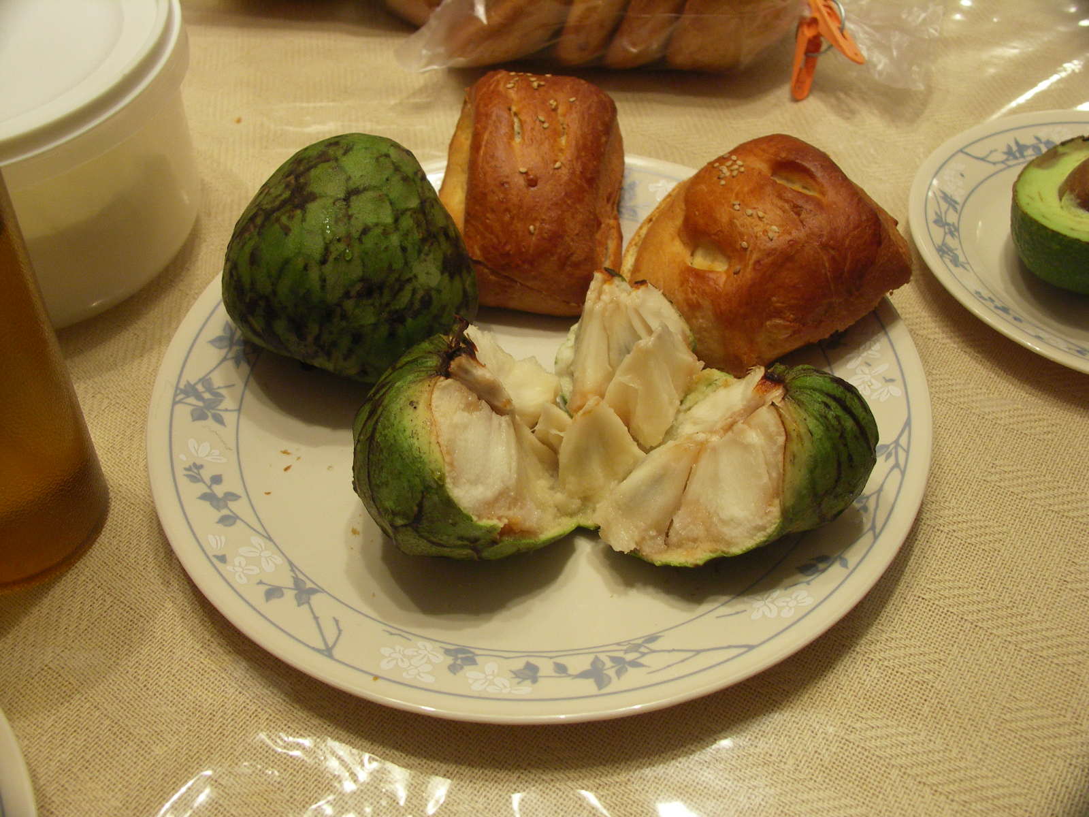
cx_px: 544
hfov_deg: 50.1
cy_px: 408
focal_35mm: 37
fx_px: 1164
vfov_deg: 38.7
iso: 200
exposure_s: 1/10
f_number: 2.8
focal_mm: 9.6
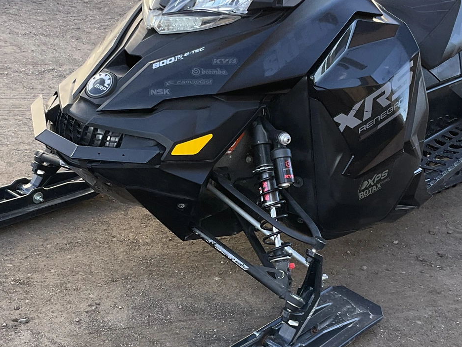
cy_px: 211
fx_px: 828
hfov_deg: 31.1
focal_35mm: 62
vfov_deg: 23.6
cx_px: 192
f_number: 1.8
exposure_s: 1/240
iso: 25
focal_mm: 3
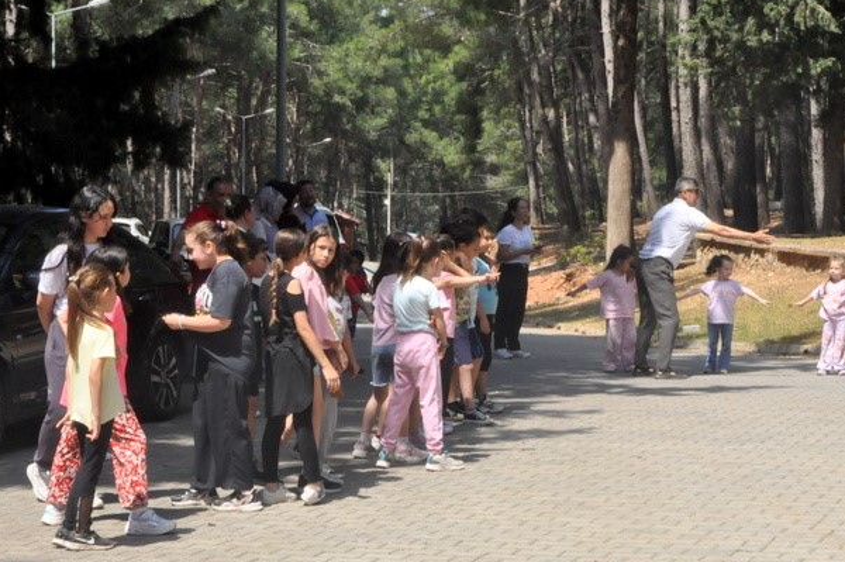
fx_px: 2345
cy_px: 362
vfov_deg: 13.6
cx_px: 404
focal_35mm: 100
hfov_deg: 20.4
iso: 1600
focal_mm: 50
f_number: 25
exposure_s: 1/200
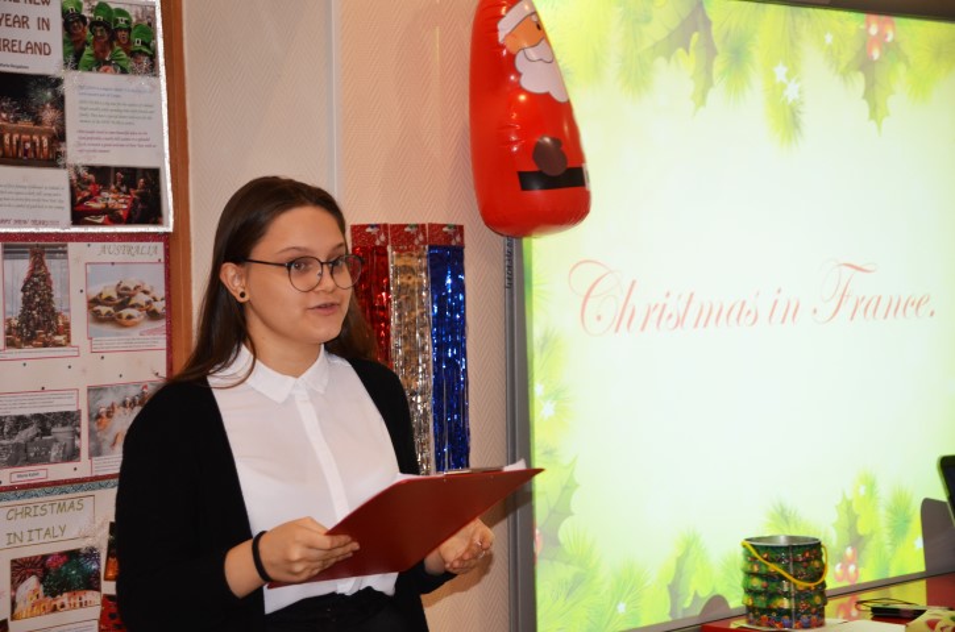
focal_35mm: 78
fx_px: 2065
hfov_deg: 26.0
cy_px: 316
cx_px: 478
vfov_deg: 17.4
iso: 640
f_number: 5
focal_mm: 52
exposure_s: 1/60
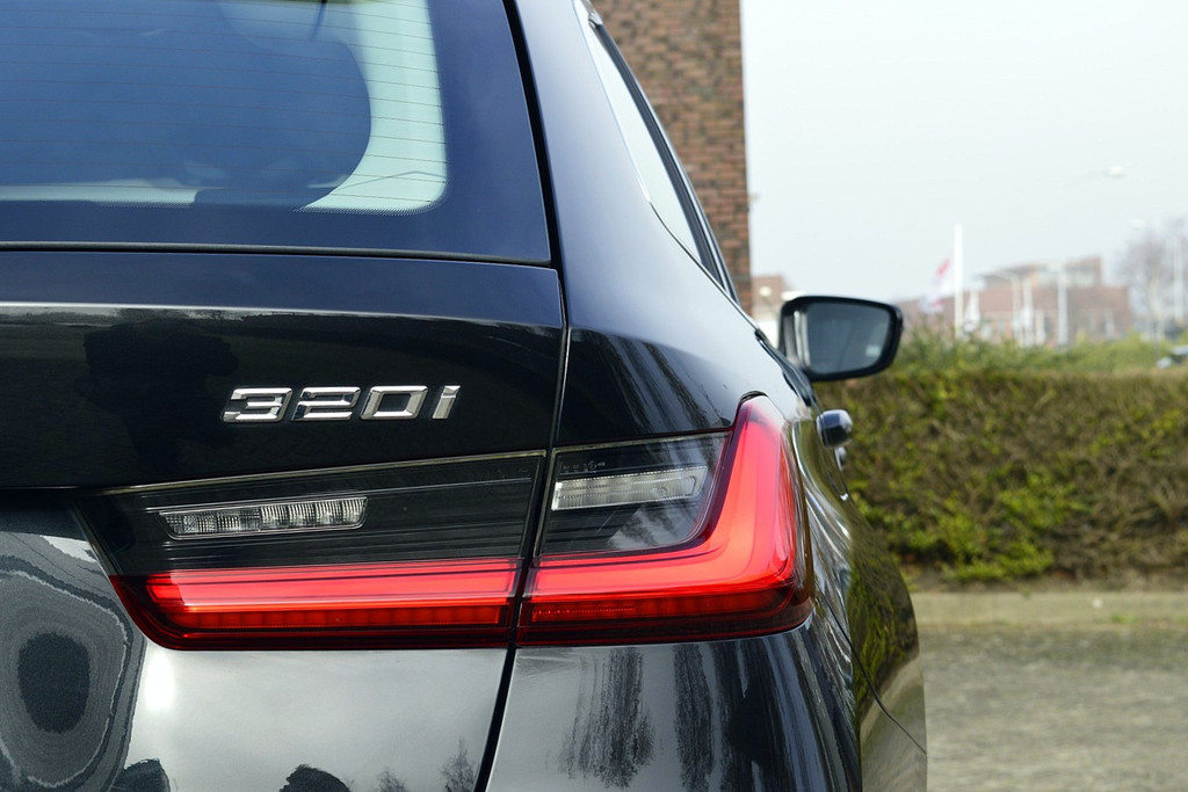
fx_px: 2475
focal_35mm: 75
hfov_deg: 27.0
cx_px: 594
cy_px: 396
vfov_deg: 18.2
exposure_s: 1/250
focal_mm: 50
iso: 400
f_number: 10
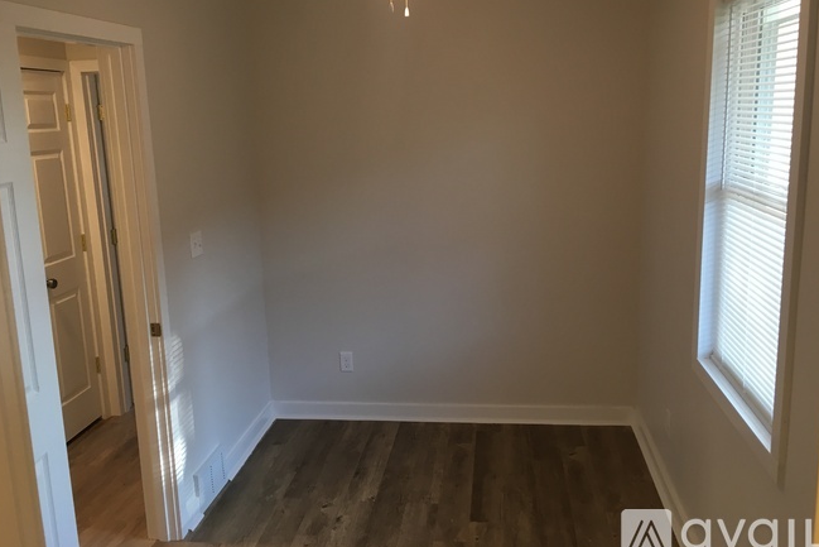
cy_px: 244
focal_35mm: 31
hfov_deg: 60.3
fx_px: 705
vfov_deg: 42.3
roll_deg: +1.0
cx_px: 404
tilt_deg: -8.9
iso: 50
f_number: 2.2
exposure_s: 1/30
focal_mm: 4.15
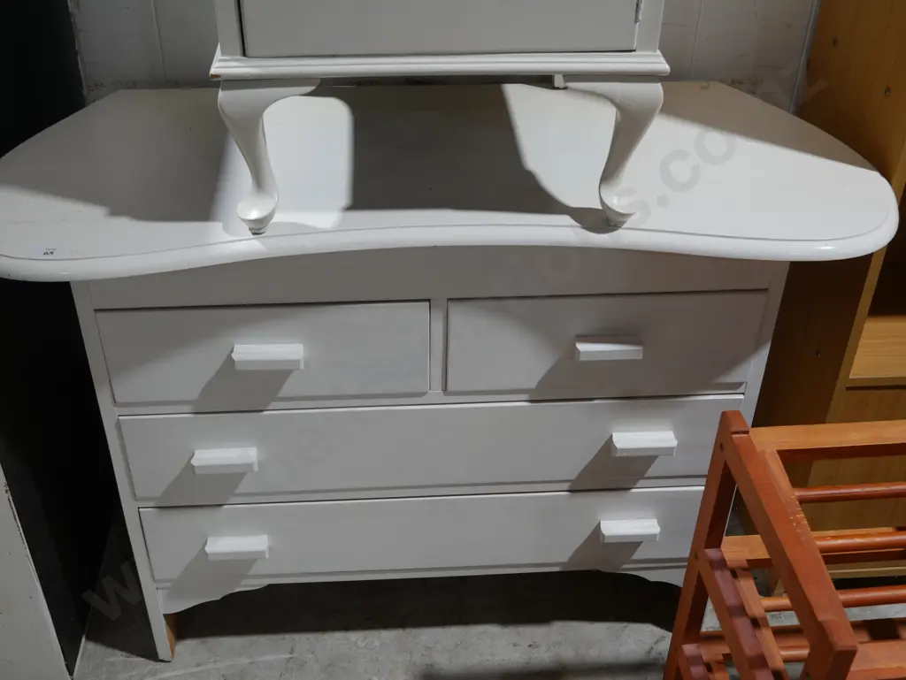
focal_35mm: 40
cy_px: 340
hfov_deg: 46.8
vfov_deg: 36.0
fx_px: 1047
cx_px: 453
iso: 250
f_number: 4.5
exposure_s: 1/60
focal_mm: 20
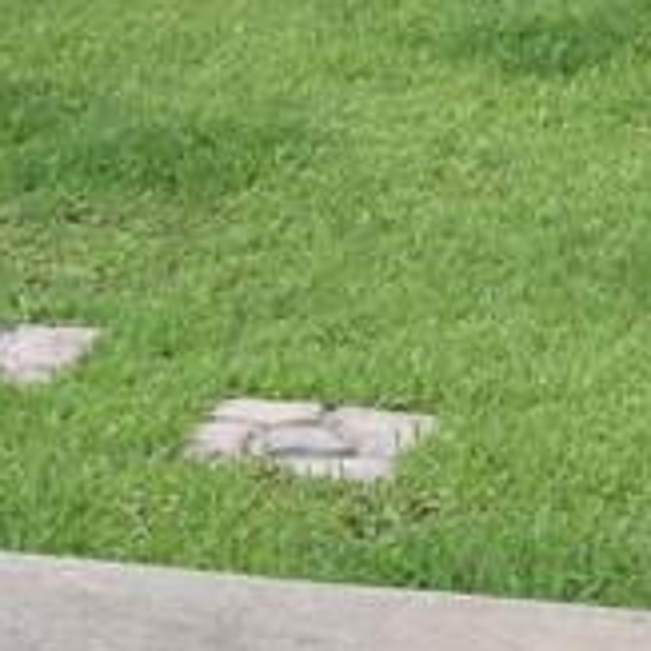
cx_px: 499
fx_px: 3255
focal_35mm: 153
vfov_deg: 10.7
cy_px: -503
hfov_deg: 11.4
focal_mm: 18
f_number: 6.3
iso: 100
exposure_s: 1/160
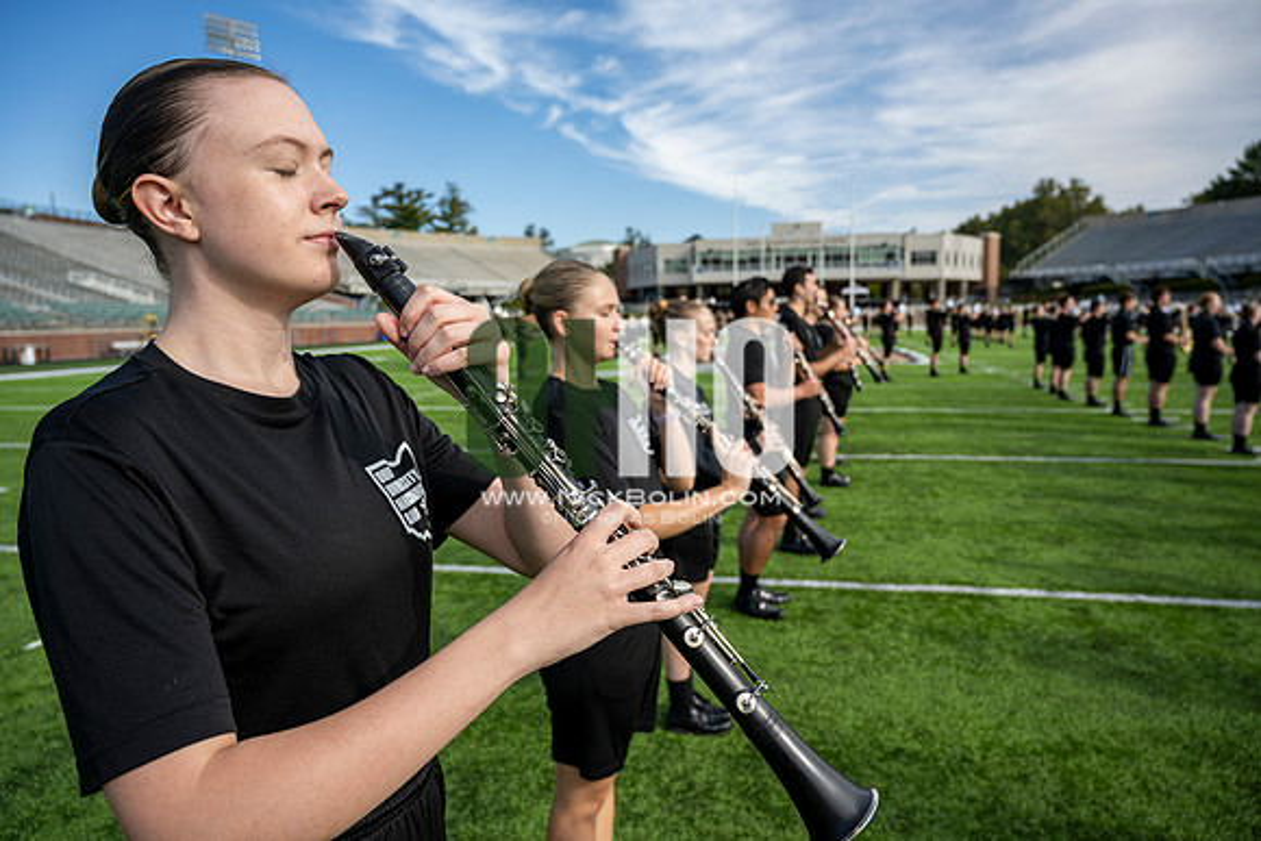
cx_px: 630
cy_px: 420
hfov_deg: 73.7
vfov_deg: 53.2
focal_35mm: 24
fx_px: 841
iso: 80
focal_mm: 24
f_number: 4.5
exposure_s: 1/250
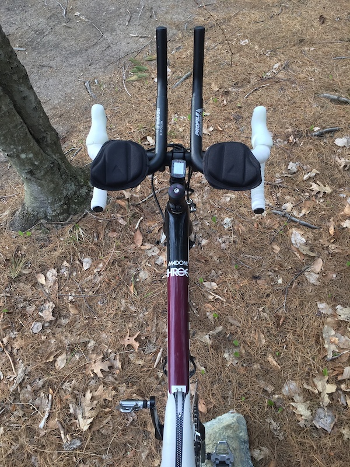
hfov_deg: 48.2
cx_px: 175
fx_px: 391
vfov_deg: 61.7
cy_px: 234
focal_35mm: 29
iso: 40
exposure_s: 1/120
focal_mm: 4.15
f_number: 2.2
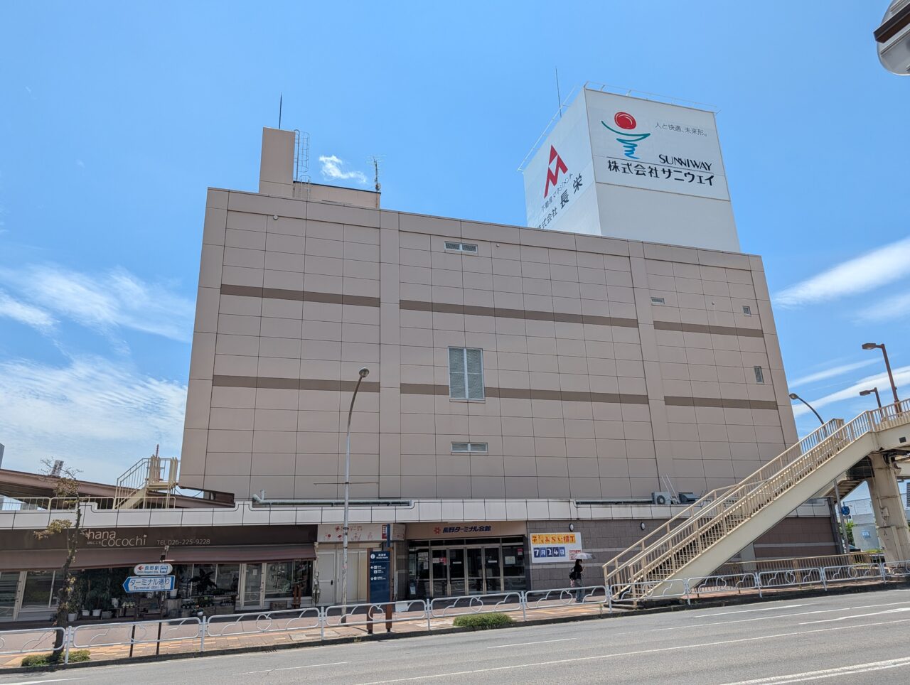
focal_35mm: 24
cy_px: 342
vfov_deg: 56.9
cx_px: 455
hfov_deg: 71.5
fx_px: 632
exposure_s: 1/1678
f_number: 1.68
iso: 21
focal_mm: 6.9
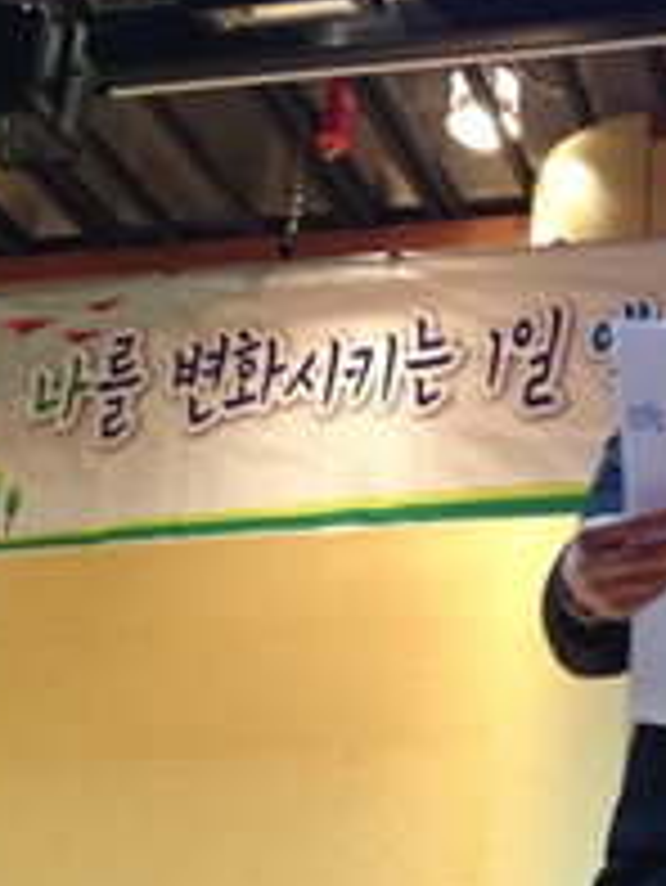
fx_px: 1819
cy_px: 463
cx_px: 765
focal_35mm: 71
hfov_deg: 19.7
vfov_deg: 27.4
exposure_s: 1/20
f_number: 2.4
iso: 250
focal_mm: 4.28
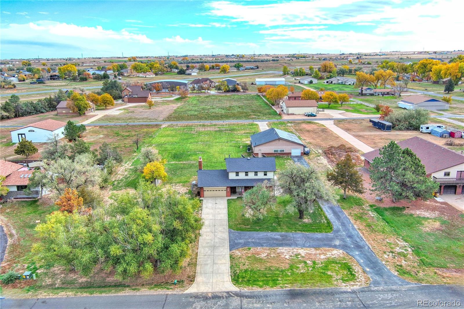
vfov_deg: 44.9
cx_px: 232
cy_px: 154
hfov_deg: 63.7
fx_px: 374
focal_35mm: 29
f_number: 2.8
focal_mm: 10.6
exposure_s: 1/945
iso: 100
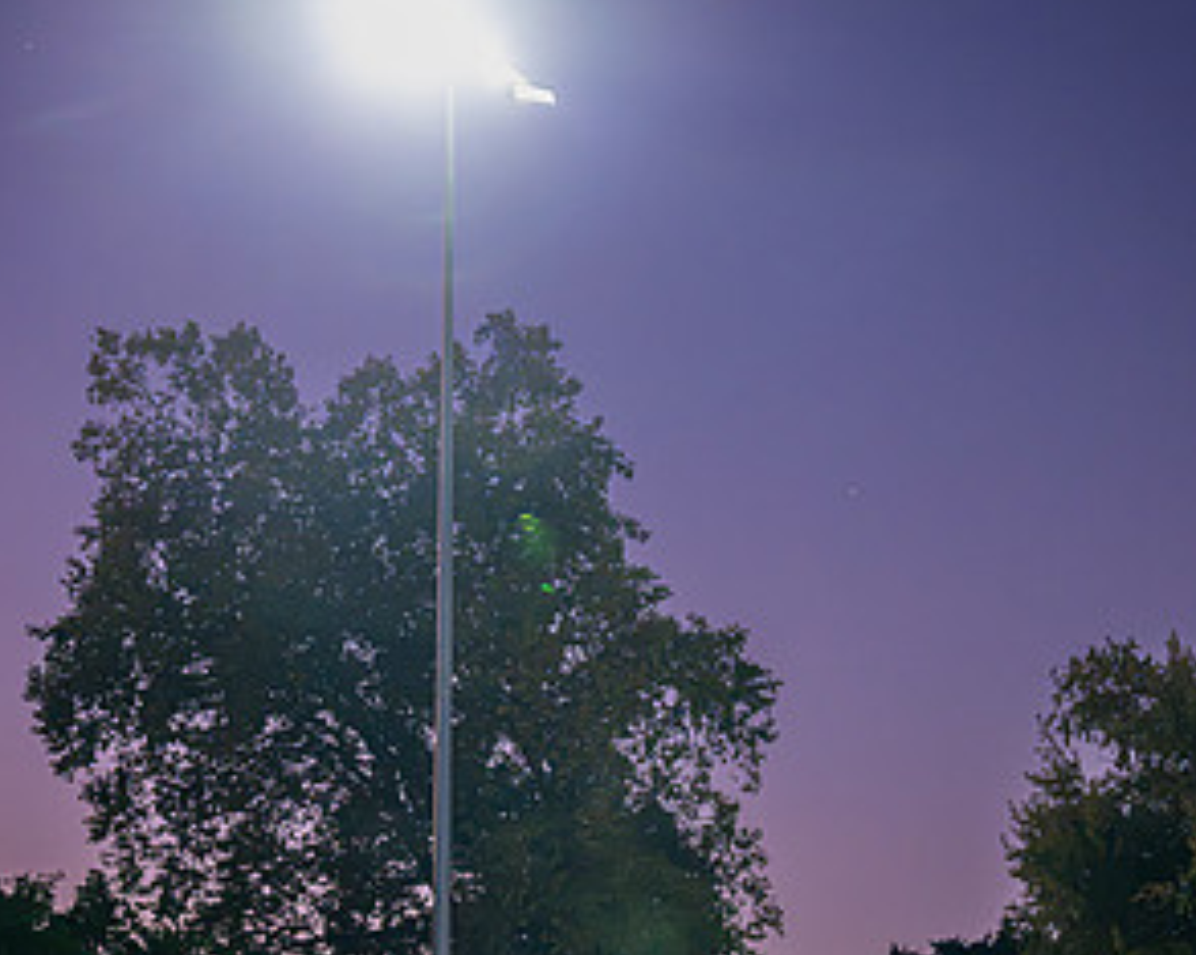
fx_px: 3573
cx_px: 596
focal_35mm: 101
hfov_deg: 19.0
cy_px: 710
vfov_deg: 15.2
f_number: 2.8
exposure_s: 1/1000
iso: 12800
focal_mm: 70
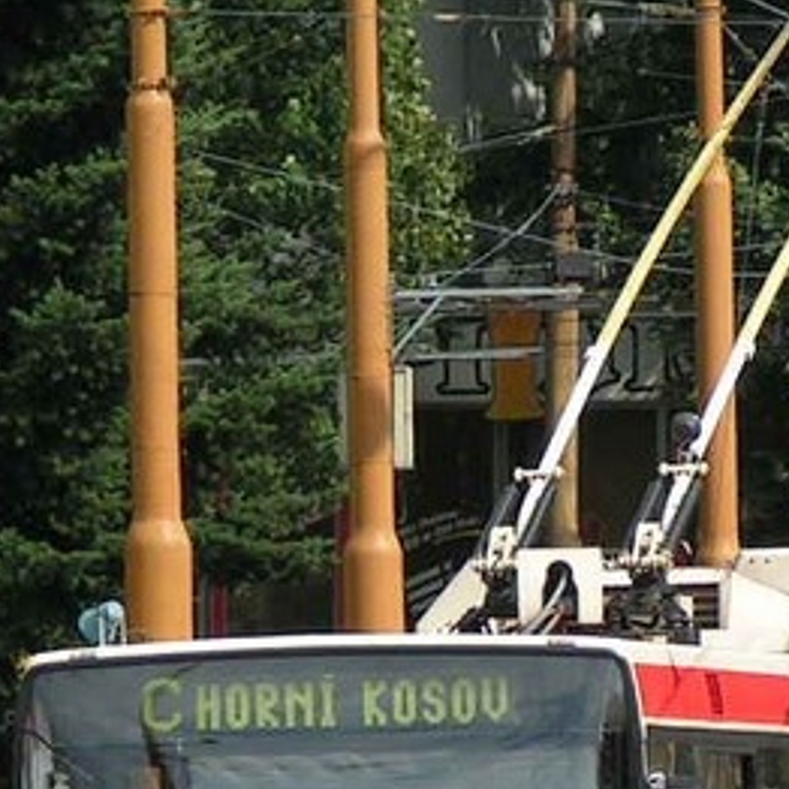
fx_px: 17716
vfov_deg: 2.6
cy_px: 670
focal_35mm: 687
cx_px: 545
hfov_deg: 2.6
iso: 50
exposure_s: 1/800
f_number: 3.5
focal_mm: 34.5
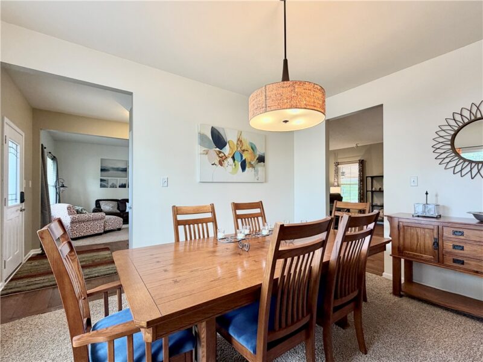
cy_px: 181
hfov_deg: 102.1
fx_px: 195
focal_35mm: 14
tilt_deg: +0.0
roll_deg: -1.9
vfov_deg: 85.7
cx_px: 242
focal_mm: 2.22
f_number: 2.2
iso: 160
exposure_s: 1/60
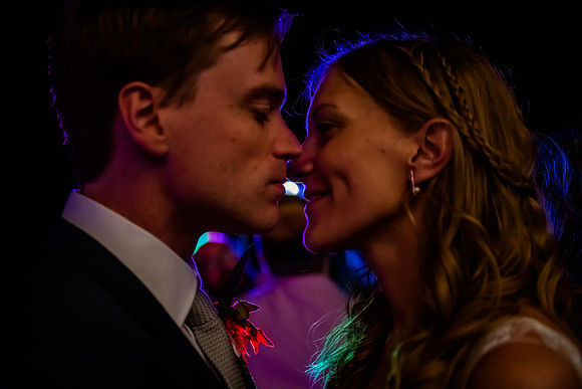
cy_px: 194
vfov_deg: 28.1
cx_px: 291
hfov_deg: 41.1
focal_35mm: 48
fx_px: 776
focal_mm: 48
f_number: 2.8
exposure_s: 1/100
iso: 8000
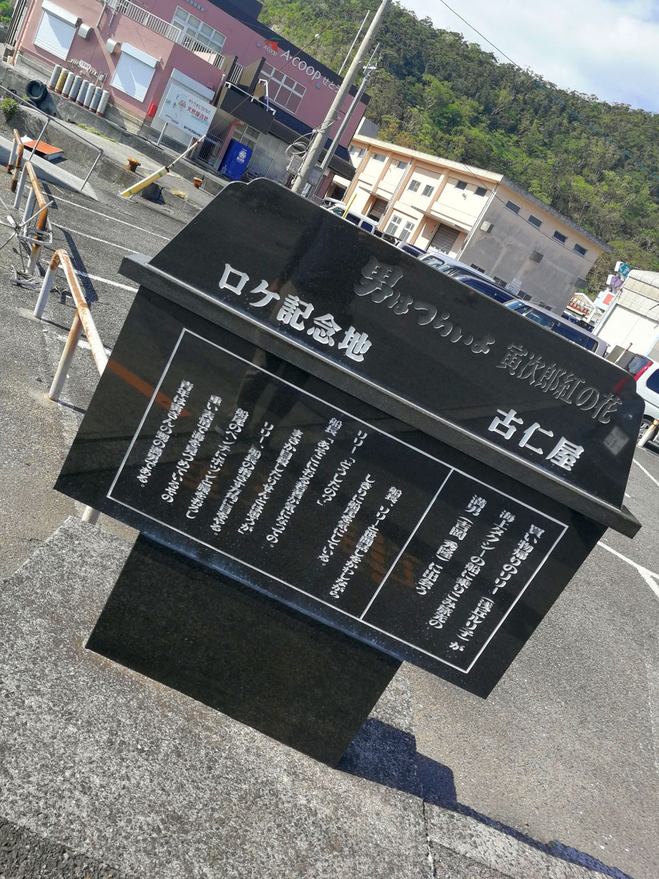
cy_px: 440
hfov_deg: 51.4
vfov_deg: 65.3
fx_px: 685
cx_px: 330
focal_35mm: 27
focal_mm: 3.95
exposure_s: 1/635
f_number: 2.2
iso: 50
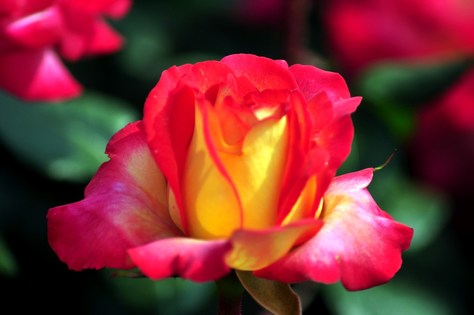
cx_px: 237
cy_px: 158
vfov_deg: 3.3
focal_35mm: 420
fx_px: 5524
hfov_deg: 4.9
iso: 200
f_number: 5.6
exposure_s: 1/1250
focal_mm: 280
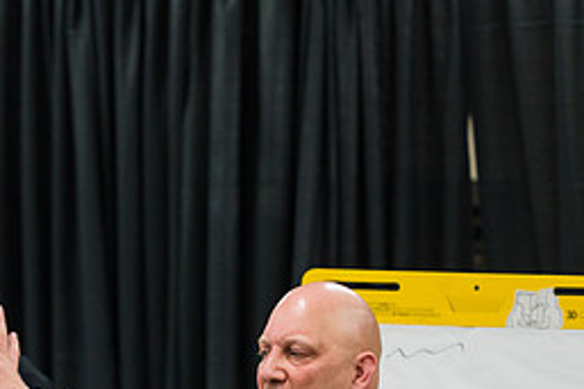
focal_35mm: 417
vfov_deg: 3.3
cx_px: 193
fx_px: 6760
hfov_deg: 4.9
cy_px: 421
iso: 1600
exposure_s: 1/500
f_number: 3.2
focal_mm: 185
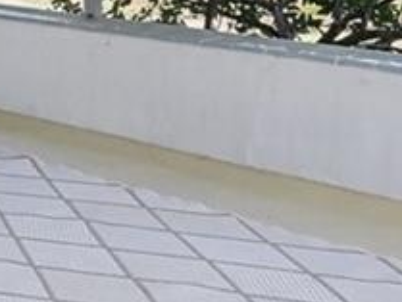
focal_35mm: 103
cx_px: -271
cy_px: -150
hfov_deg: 16.6
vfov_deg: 13.5
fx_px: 1197
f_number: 8
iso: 400
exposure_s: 1/200
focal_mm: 14
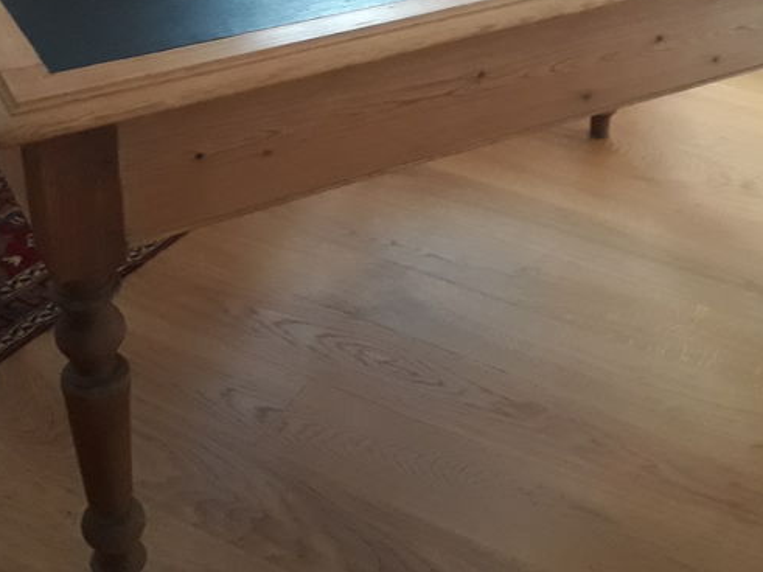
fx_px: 1212
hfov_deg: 34.9
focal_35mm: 55
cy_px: 50
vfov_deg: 25.7
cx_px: 387
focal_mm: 3.6
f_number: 1.9
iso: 400
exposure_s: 1/17
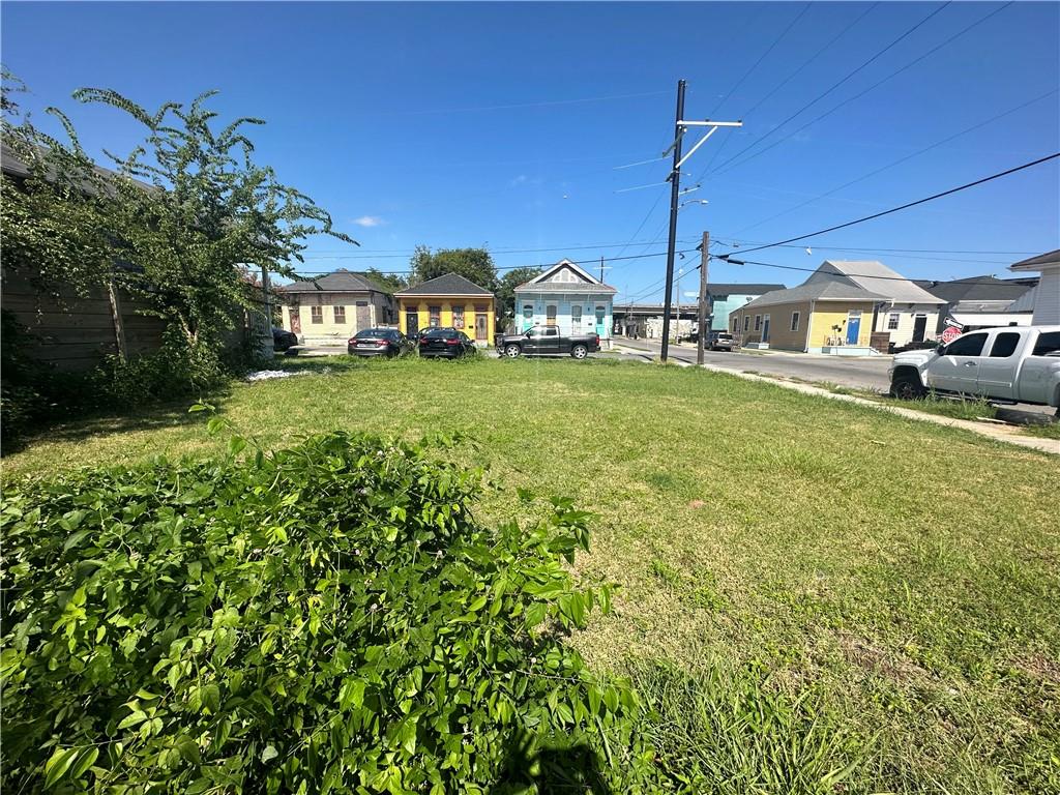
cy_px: 398
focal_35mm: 14
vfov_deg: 85.7
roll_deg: -0.3
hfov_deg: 102.1
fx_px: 429
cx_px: 530
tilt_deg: -10.6
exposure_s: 1/2092
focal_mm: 2.22
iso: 50
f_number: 2.2
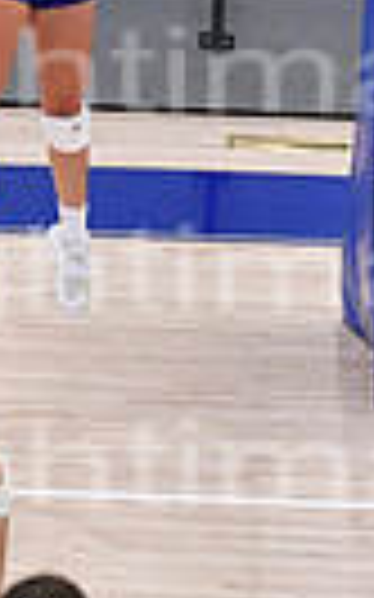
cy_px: -16
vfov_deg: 4.5
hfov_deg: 2.8
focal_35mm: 468
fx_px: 7641
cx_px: 99
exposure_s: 1/1000
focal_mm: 70
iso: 6400
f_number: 3.2
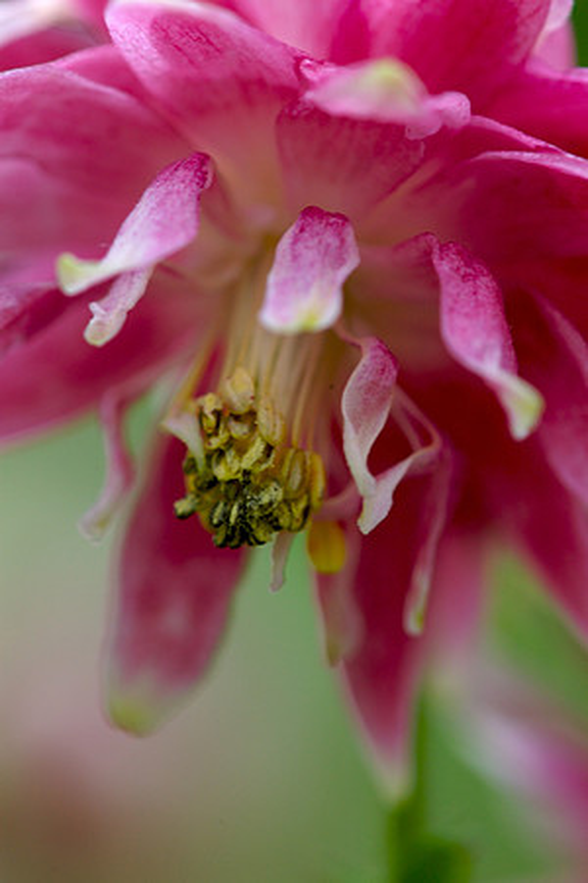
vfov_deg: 6.9
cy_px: 442
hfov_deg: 4.6
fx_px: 7349
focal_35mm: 300
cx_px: 294
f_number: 9
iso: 250
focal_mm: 200
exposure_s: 1/125
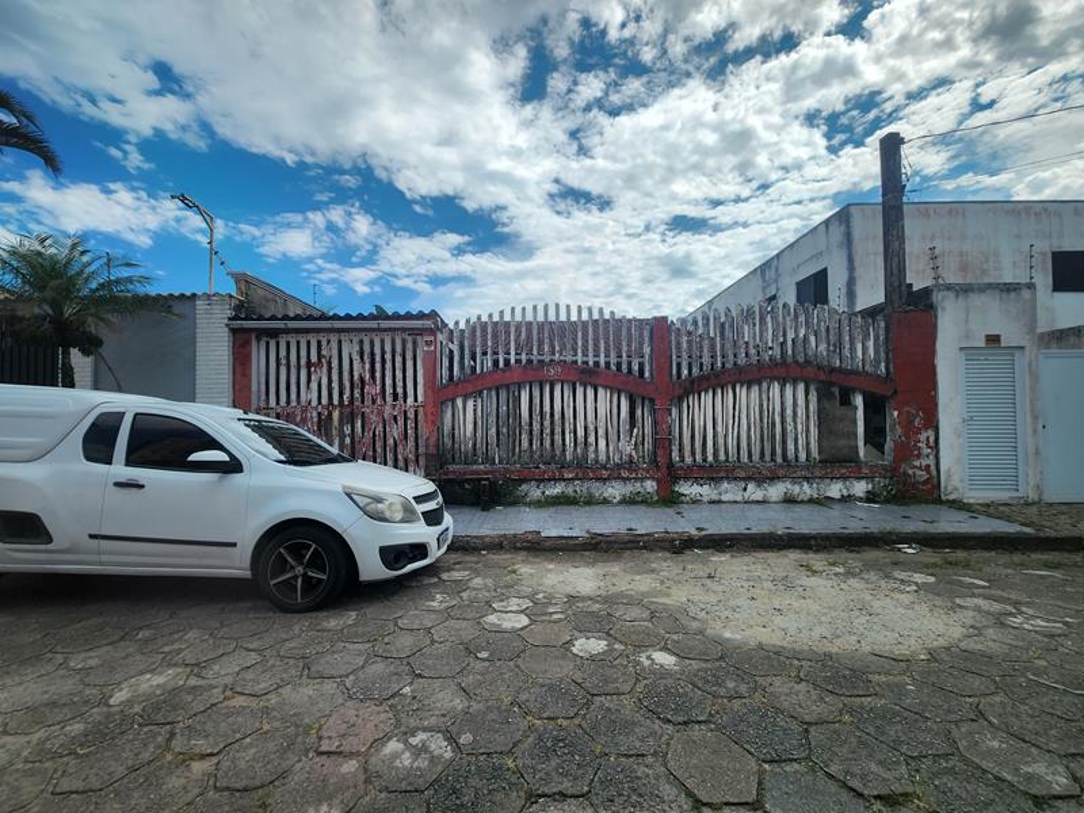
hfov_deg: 106.2
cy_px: 406
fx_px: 407
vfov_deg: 89.9
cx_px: 542
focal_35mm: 13
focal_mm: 2.2
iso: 50
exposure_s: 1/681
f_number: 2.2
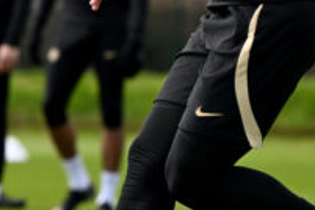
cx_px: 78
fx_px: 4252
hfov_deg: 4.2
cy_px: 38
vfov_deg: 2.8
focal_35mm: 486
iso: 400
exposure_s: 1/4000
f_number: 2.8
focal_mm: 130
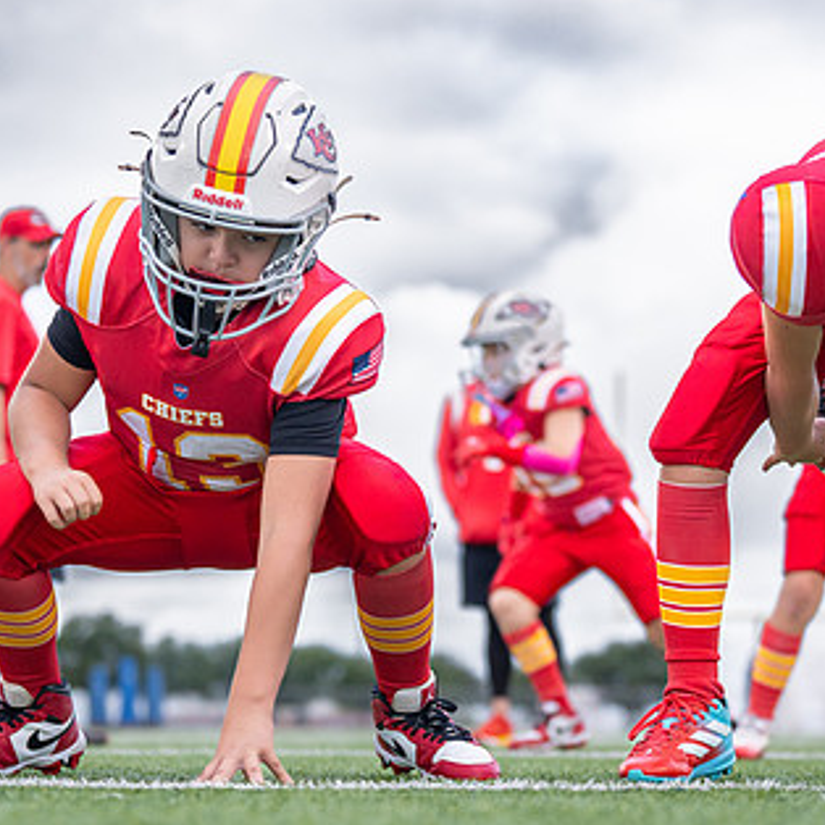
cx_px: 414
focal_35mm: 113
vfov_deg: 15.4
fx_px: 3047
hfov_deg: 15.4
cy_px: 487
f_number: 2.8
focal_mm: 70
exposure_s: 1/1250
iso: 640
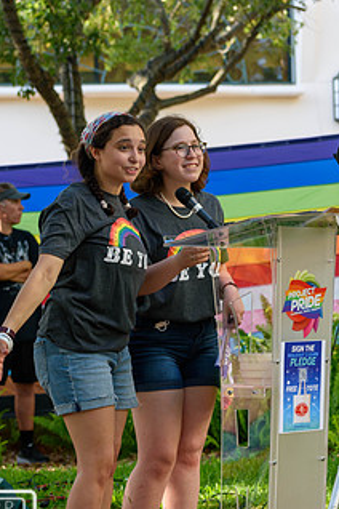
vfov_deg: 13.4
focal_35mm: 153
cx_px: 171
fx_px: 2161
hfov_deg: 9.0
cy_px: 296
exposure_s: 1/400
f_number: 4.8
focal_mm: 72
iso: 400
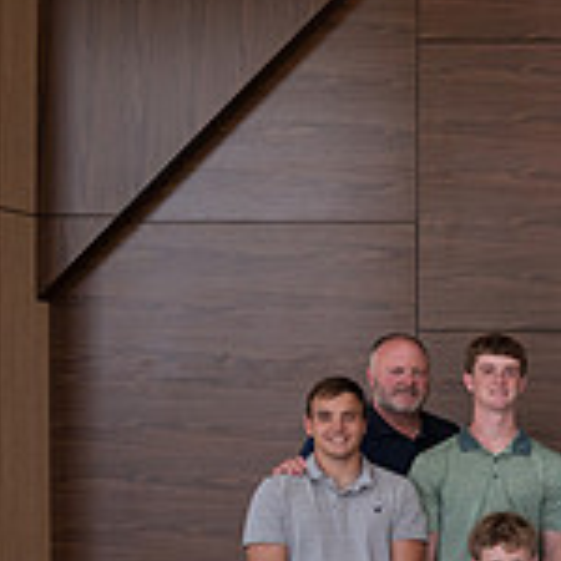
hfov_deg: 17.8
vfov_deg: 21.7
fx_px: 1448
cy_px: 428
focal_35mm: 79
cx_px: 991
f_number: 4
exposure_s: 1/200
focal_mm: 24
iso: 1250
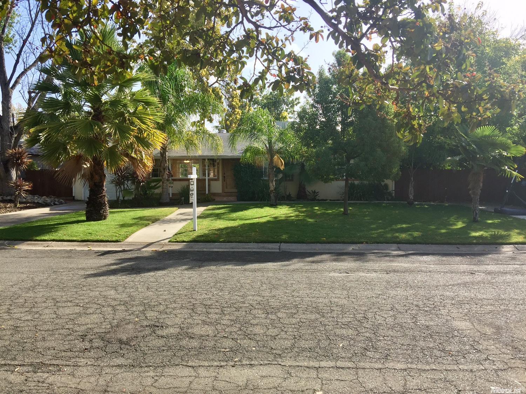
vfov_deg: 48.2
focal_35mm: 29
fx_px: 441
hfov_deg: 61.7
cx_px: 263
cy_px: 197
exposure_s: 1/842
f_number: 2.2
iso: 32
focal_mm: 4.15
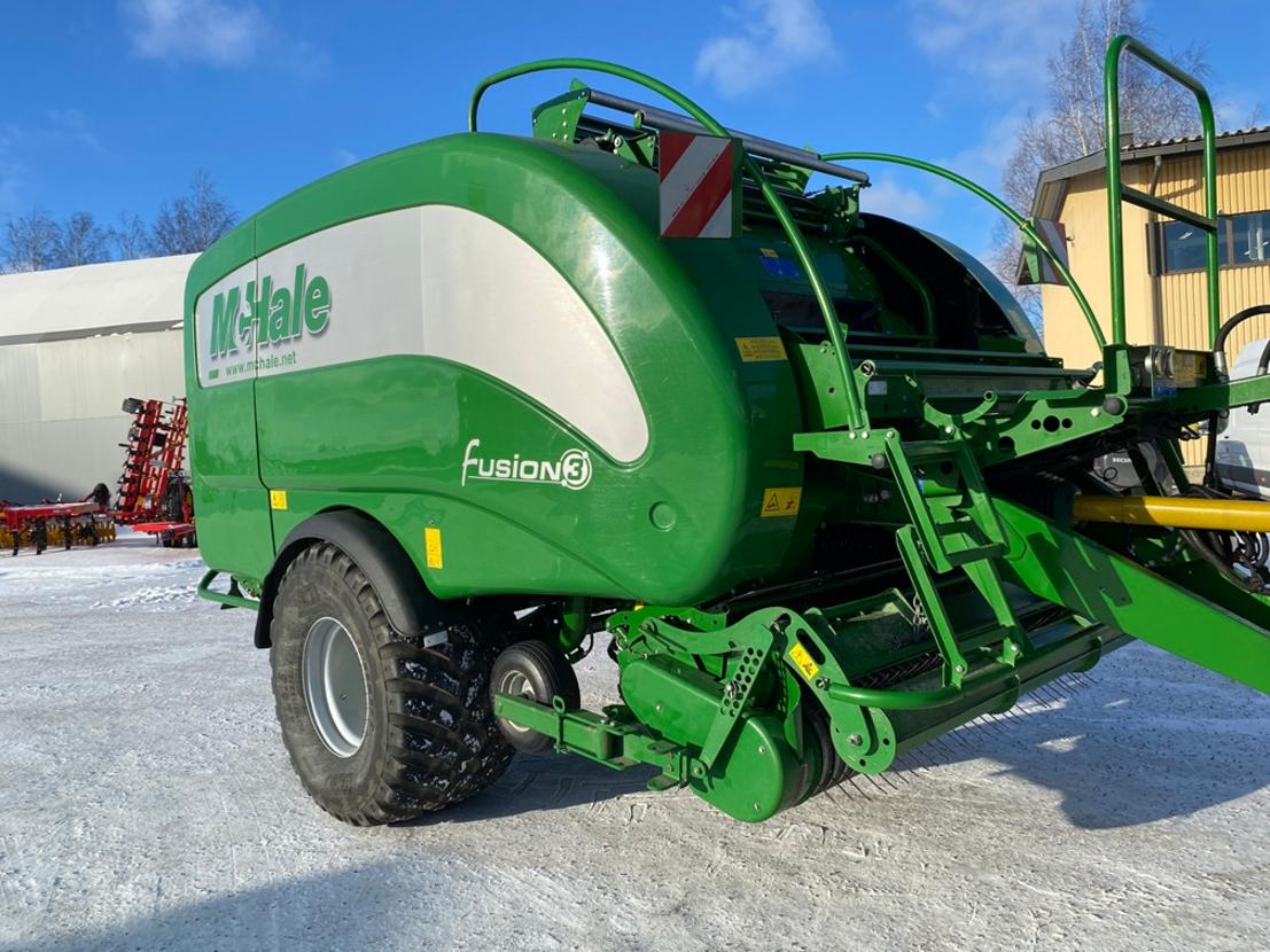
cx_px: 635
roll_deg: +3.7
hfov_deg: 67.3
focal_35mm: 26
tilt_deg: -1.6
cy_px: 476
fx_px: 954
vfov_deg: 53.1
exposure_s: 1/2688
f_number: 1.8
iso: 32
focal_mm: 4.25
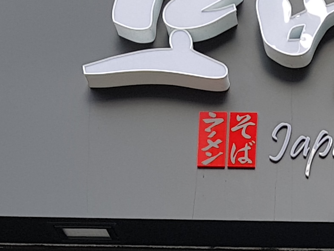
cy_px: 536
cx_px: 389
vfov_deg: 10.1
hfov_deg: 14.3
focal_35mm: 134
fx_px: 1293
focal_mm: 4.2
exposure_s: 1/437
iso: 40
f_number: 1.7
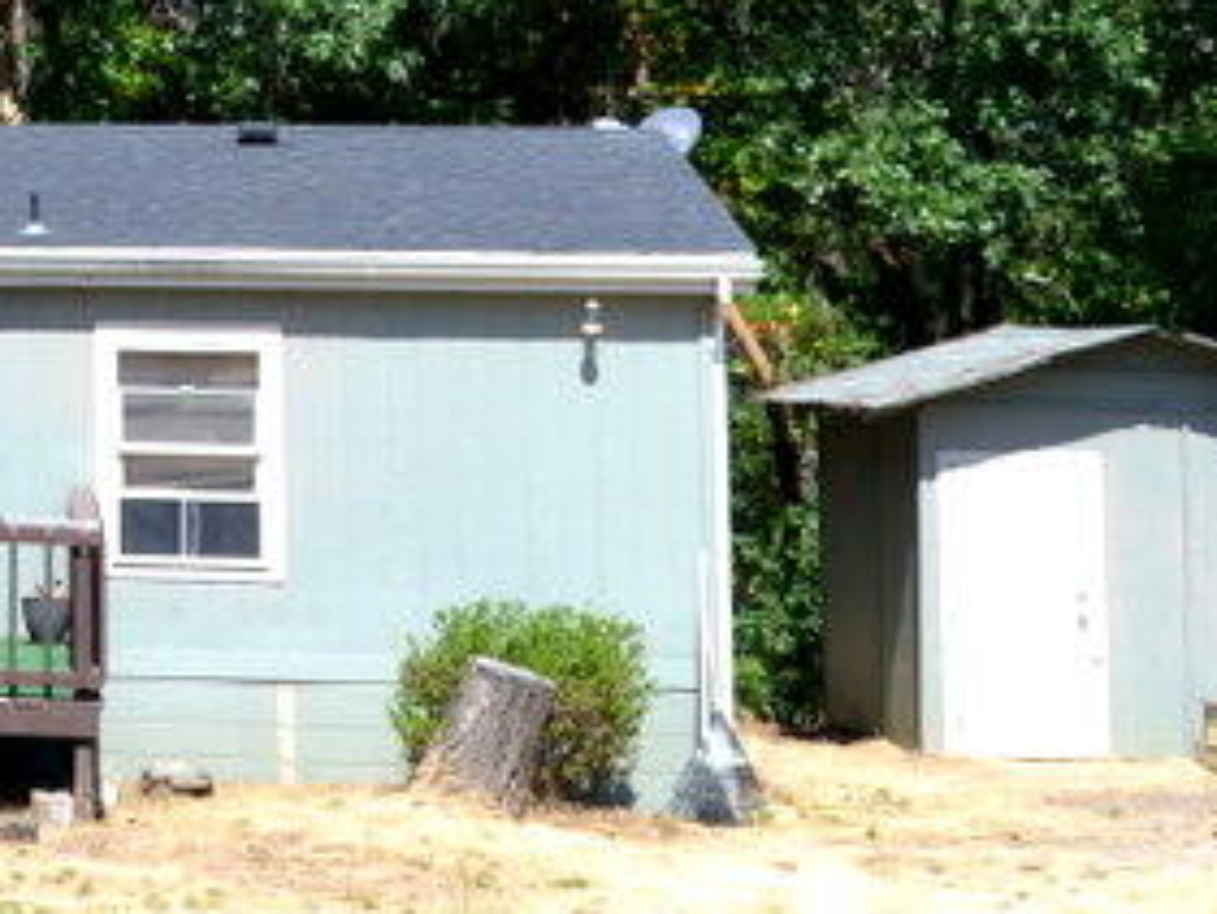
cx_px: -745
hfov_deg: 14.7
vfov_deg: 11.9
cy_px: -152
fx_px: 4291
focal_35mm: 122
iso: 100
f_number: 7.1
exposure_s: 1/200
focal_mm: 22
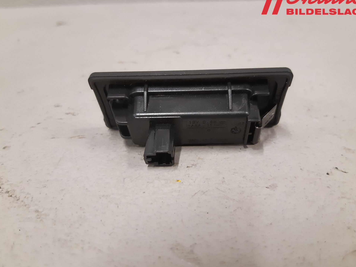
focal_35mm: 28
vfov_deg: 49.7
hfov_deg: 63.4
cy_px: 127
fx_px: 288
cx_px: 185
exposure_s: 1/50
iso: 200
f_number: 1.7
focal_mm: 3.93
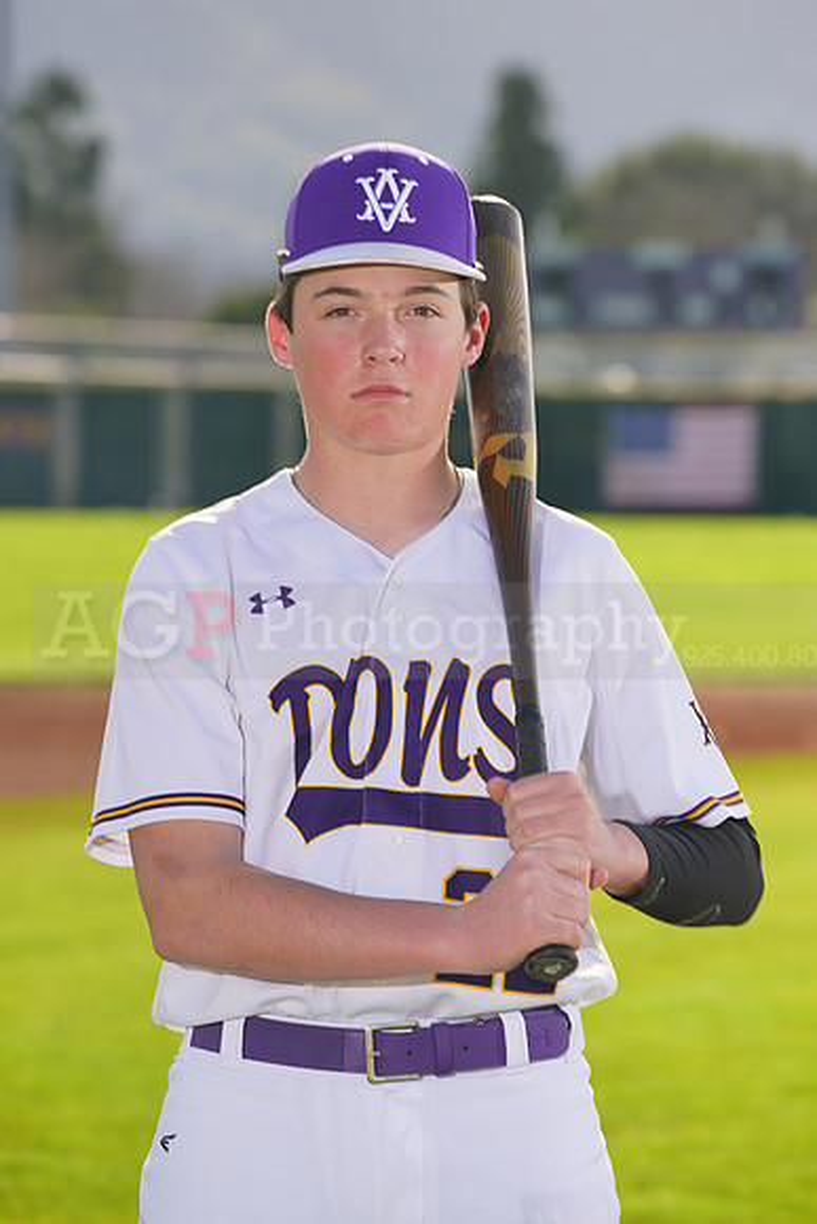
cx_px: 408
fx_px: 7008
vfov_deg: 10.0
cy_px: 612
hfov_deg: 6.7
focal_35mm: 206
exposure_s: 1/250
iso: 100
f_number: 8
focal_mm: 206
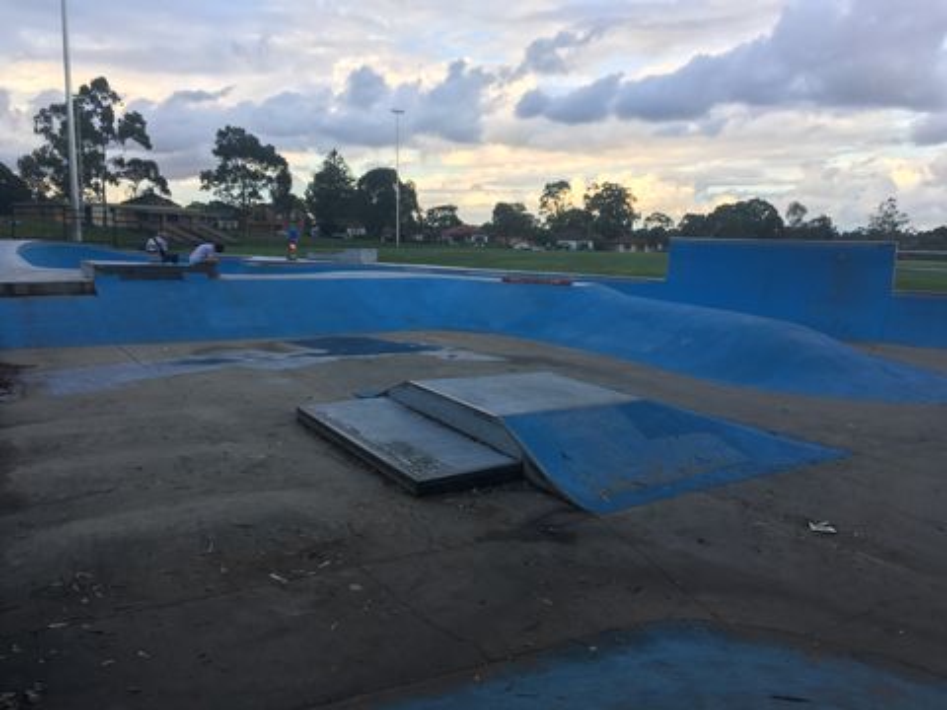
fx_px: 793
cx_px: 474
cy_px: 355
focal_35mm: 29
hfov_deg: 61.7
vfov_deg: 48.2
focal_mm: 4.15
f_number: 2.2
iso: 25
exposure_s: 1/156
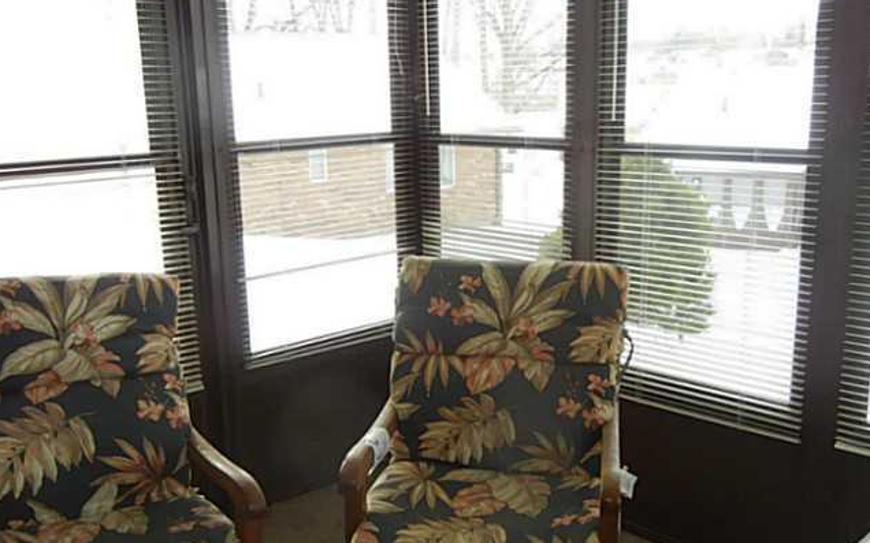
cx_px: 451
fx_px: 948
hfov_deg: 49.3
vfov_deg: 31.9
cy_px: 310
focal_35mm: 40
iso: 160
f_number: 3.5
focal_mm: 5.4
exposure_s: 1/148
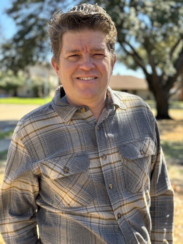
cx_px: 92
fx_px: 338
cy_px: 122
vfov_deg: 39.7
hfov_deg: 30.3
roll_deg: -0.2
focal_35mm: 48
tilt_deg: -5.6
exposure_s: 1/900
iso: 64
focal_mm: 6.86
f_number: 1.78
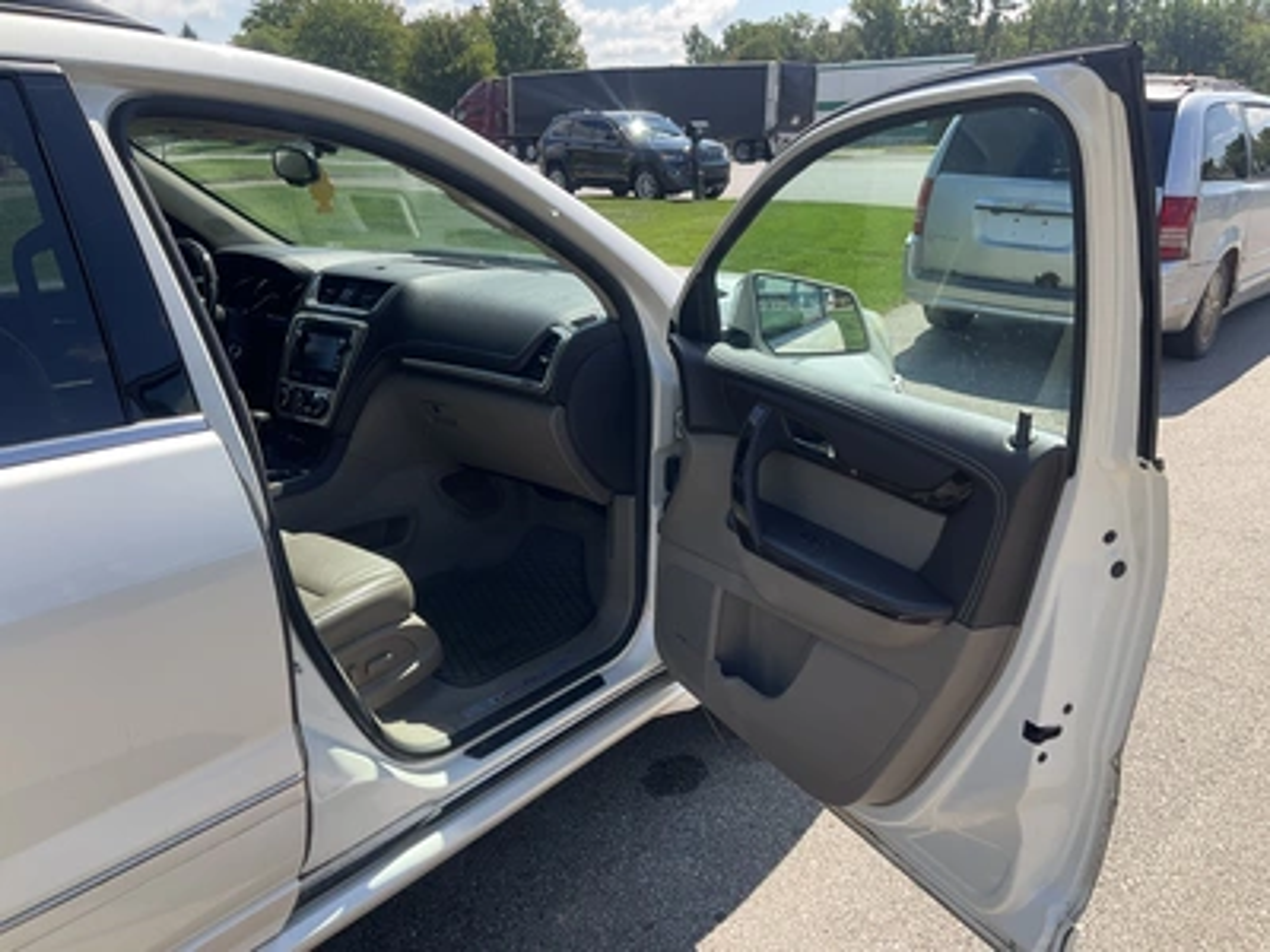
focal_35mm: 29
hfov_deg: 61.7
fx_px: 1064
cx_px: 635
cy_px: 476
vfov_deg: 48.2
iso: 25
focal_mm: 3
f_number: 1.8
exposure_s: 1/739
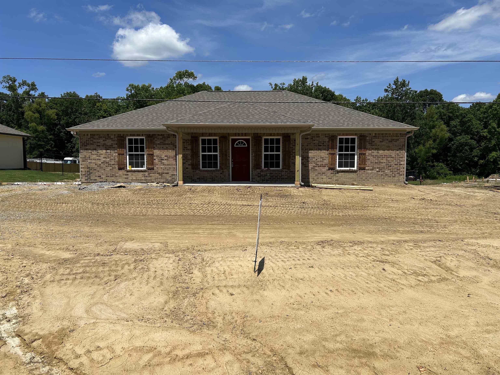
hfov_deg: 67.3
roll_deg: +0.1
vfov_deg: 53.1
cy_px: 188
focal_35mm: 26
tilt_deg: -4.2
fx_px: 376
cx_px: 250
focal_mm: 5.7
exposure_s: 1/8000
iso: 50
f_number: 1.5
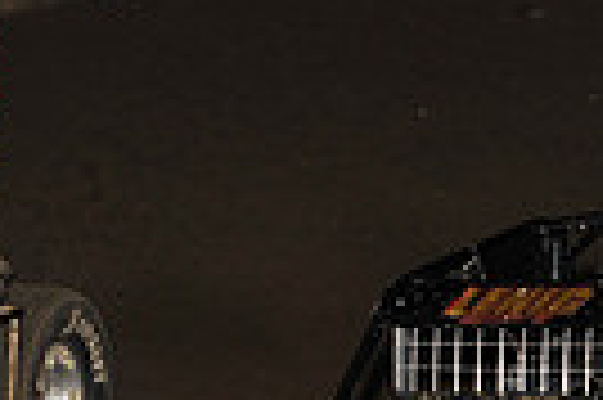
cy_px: 351
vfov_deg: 2.6
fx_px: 8666
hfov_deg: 4.0
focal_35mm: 518
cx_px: 310
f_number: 6.3
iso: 800
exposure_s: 1/320
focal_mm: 120
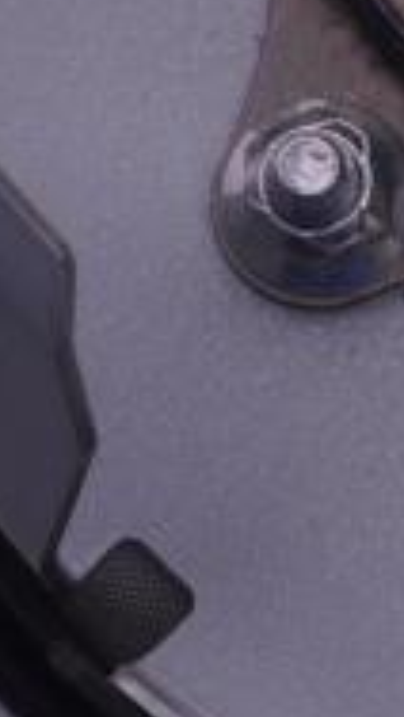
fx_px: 8878
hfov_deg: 2.6
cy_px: 97
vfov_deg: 4.6
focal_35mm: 467
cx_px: 960
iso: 400
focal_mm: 70
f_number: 8
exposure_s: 1/250
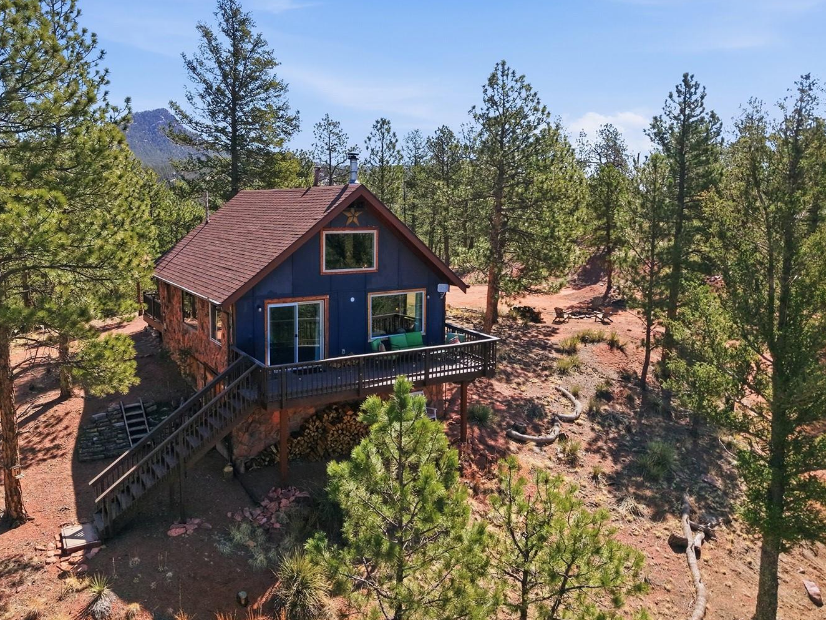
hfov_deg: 61.5
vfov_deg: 48.2
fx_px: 692
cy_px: 287
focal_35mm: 29
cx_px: 373
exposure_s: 1/6400
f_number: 1.8
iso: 440
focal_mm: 8.7
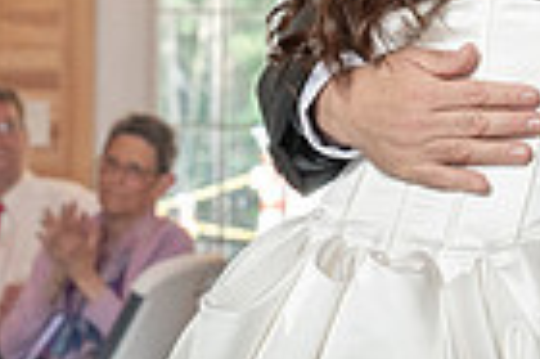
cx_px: 504
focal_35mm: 331
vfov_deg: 4.1
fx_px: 4959
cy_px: -6
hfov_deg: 6.2
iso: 2000
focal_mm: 70
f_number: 5.6
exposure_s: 1/200
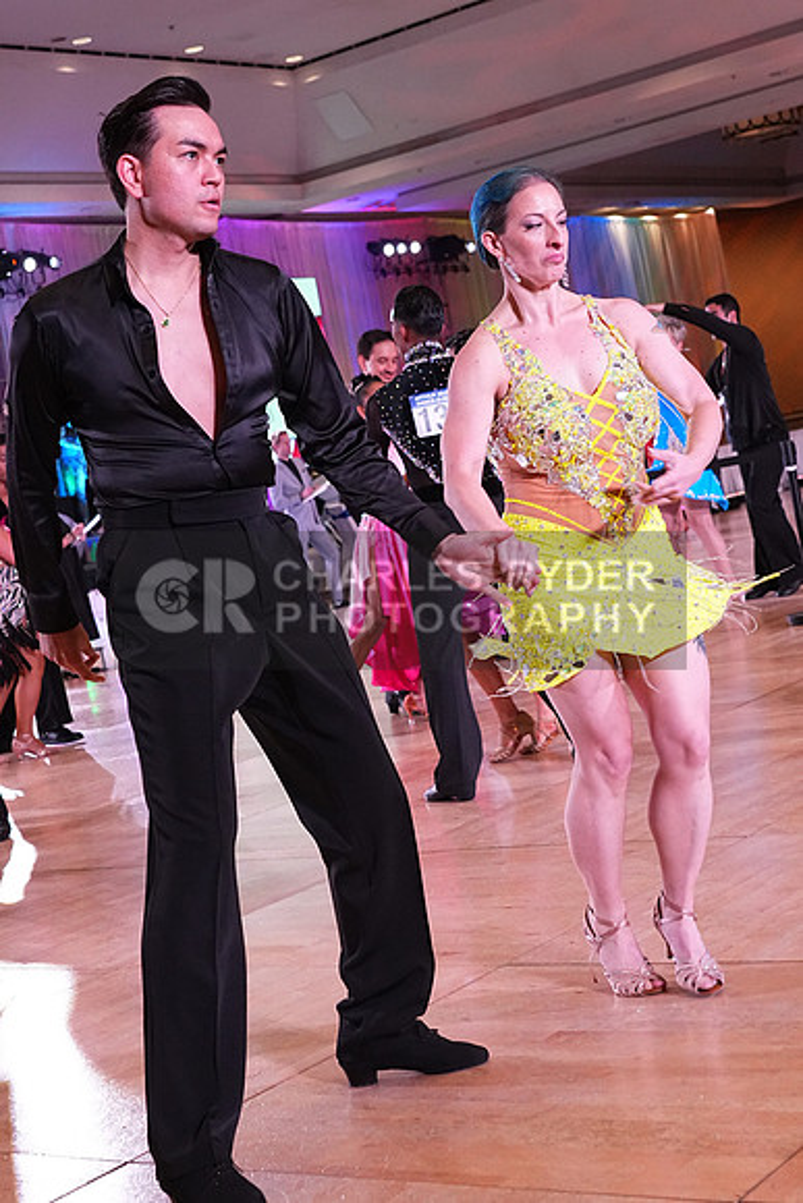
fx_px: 1939
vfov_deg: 34.5
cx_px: 402
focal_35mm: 58
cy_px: 602
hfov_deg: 23.4
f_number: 5
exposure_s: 1/400
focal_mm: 39
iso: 3200
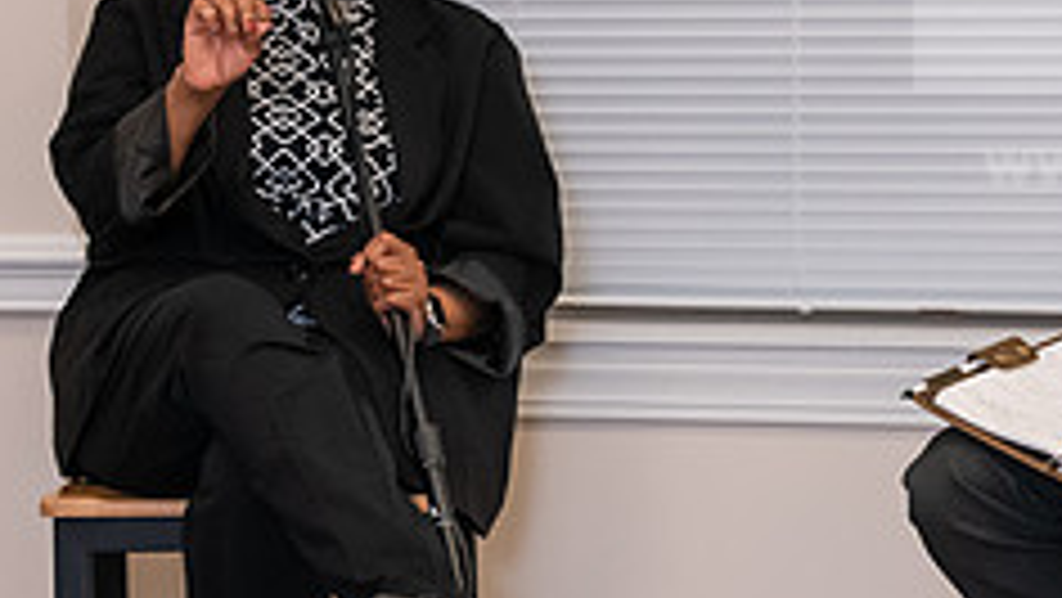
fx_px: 6902
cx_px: 778
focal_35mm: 245
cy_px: 259
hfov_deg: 8.8
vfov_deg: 5.0
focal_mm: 95
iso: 3200
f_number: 4
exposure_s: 1/160
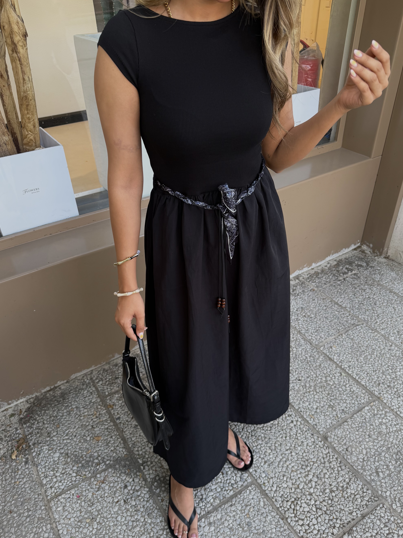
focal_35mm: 26
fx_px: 404
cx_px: 202
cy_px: 283
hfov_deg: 53.1
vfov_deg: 67.3
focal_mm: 6.76
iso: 64
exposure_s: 1/100
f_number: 1.78
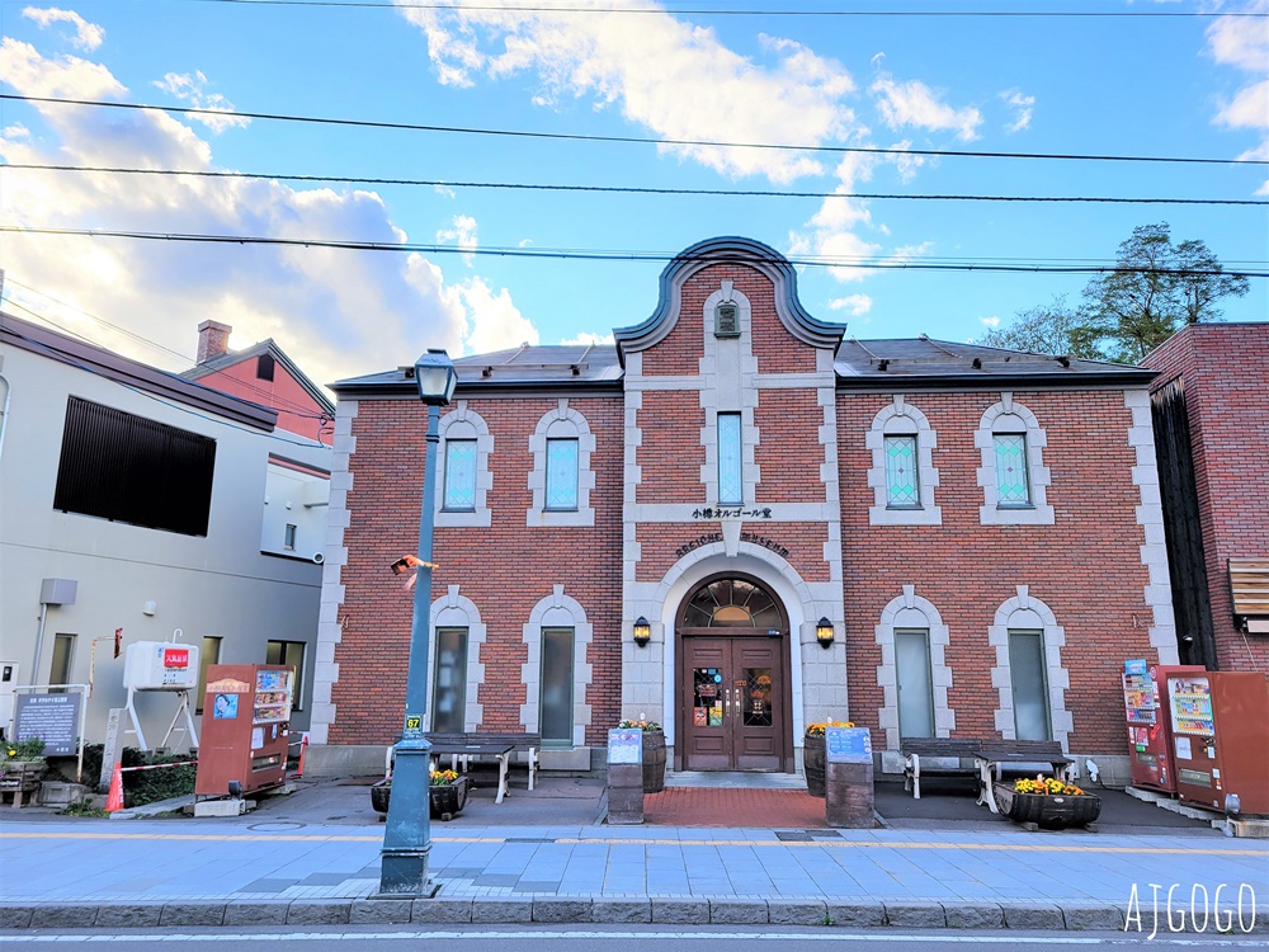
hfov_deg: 67.3
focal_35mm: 26
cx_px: 634
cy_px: 476
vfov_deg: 53.1
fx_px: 953
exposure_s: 1/455
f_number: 1.8
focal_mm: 5.4
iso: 40
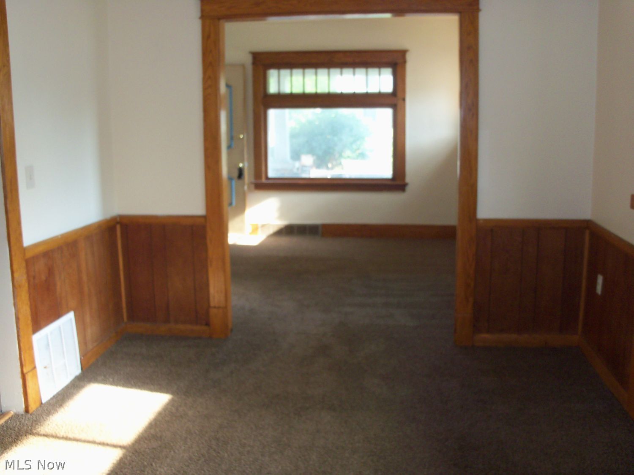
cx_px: 317
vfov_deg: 40.7
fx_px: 641
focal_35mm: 35
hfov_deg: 52.6
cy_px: 238
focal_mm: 6.3
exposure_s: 1/30
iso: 125
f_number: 3
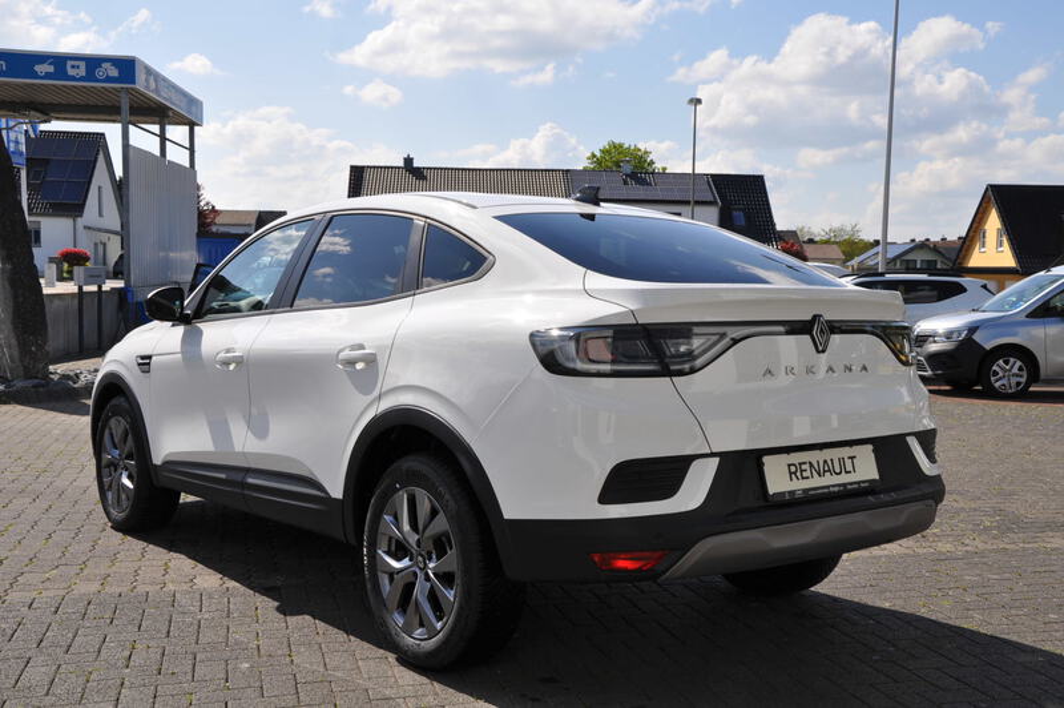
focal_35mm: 39
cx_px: 532
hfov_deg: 49.6
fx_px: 1152
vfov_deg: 34.2
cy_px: 354
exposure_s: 1/400
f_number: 10
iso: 200
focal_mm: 26
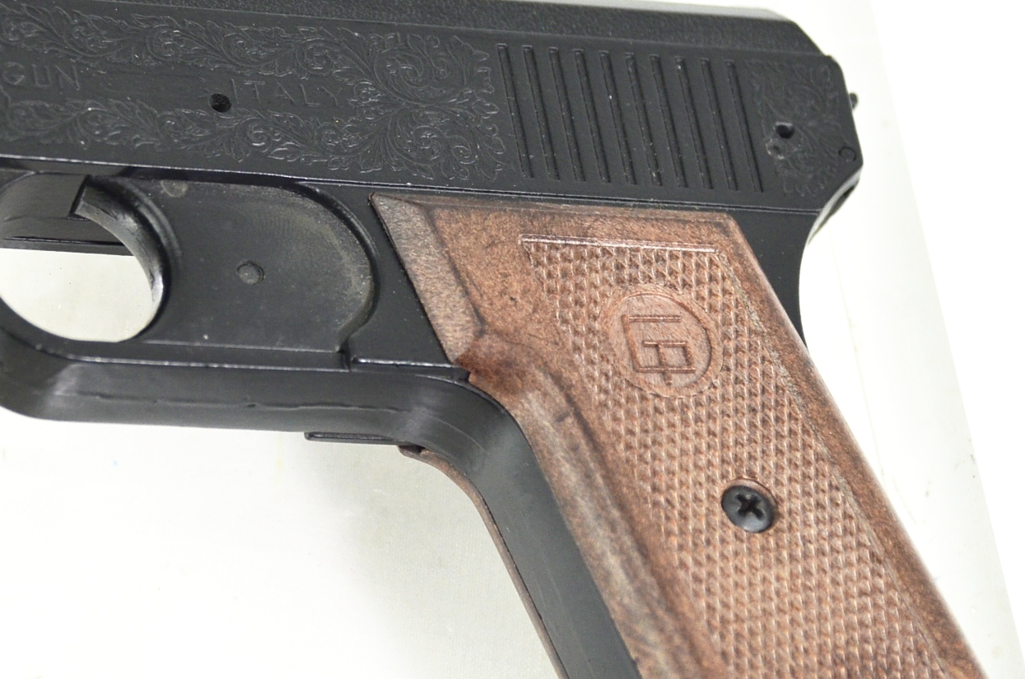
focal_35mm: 184
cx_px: 283
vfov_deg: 7.4
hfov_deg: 11.2
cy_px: 277
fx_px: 5229
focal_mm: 62
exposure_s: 1/250
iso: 400
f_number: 5
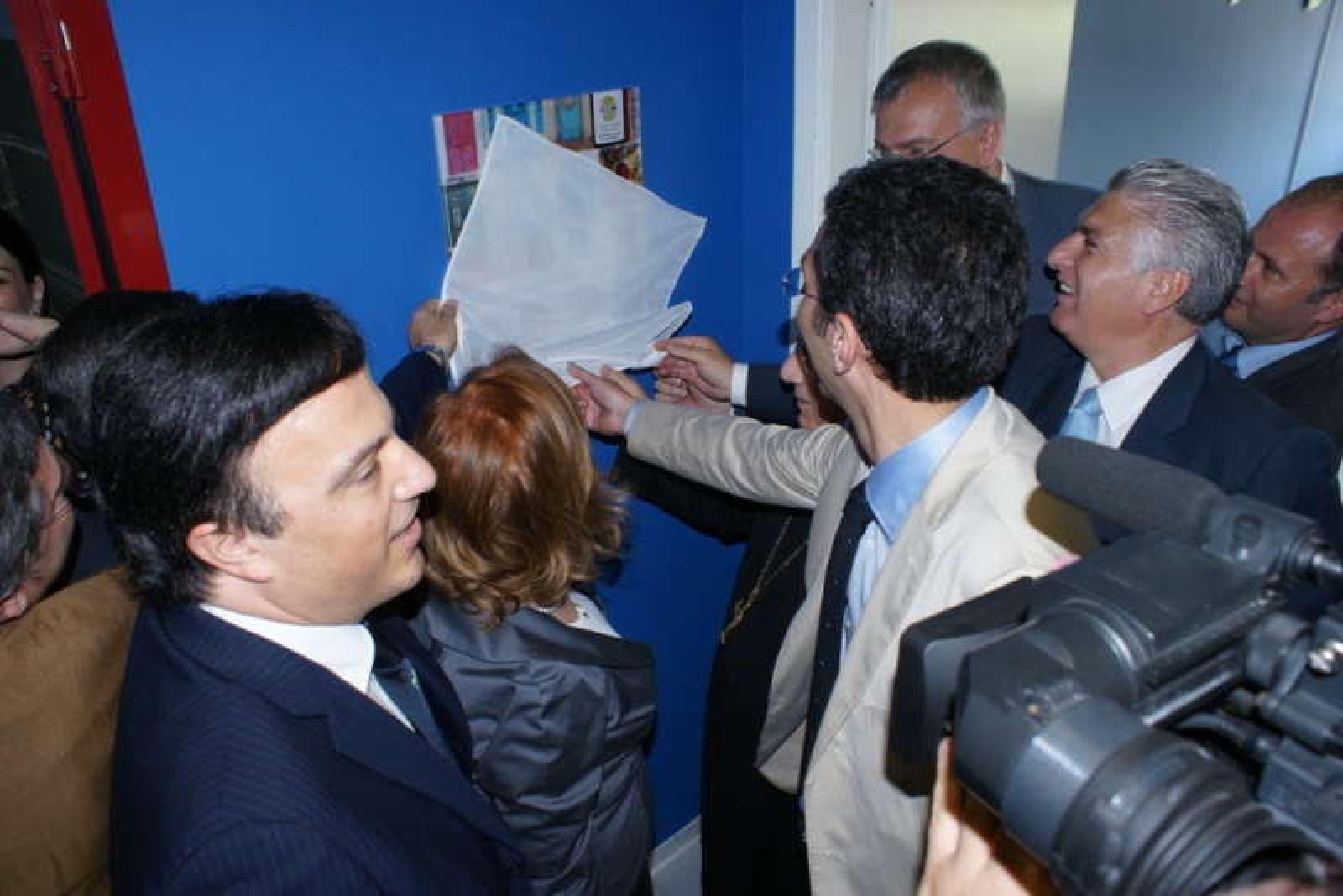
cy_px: 448
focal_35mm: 27
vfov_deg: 48.0
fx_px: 1008
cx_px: 672
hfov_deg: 67.4
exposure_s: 1/50
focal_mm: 18
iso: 500
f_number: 6.3
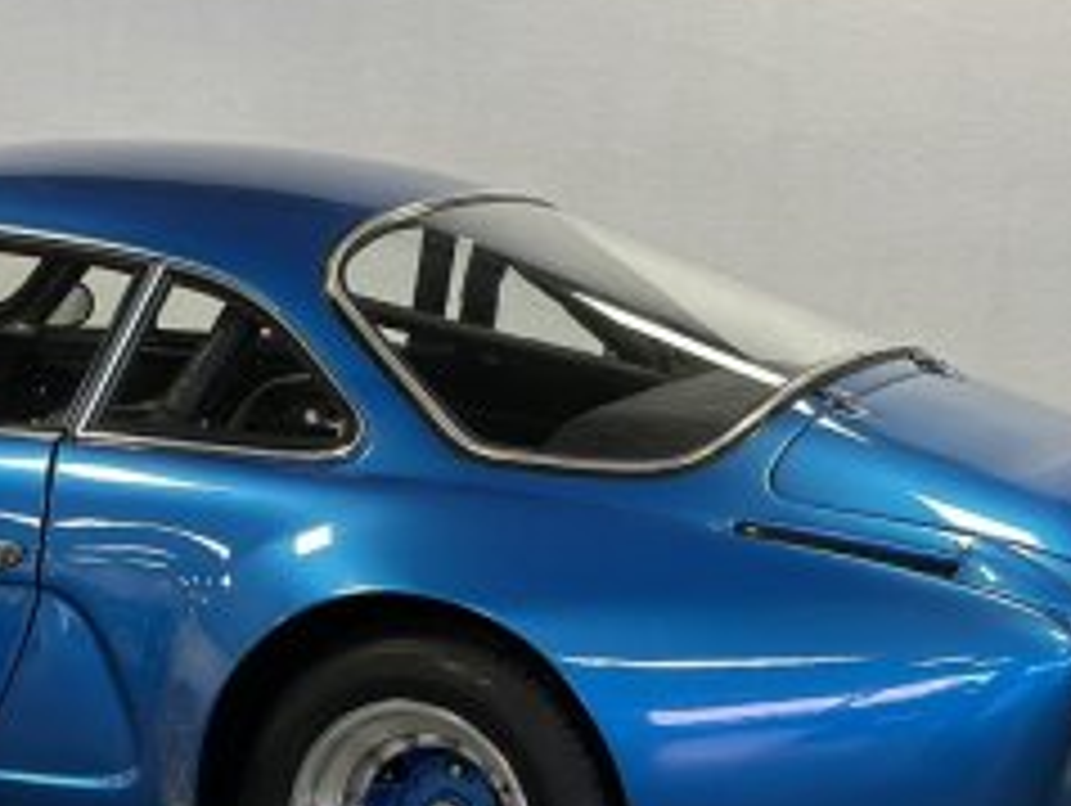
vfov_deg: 11.5
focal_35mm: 129
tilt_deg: -10.3
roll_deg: -0.3
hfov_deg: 15.1
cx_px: 94
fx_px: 3995
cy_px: 509
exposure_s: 1/88
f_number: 1.78
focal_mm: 6.86
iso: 125
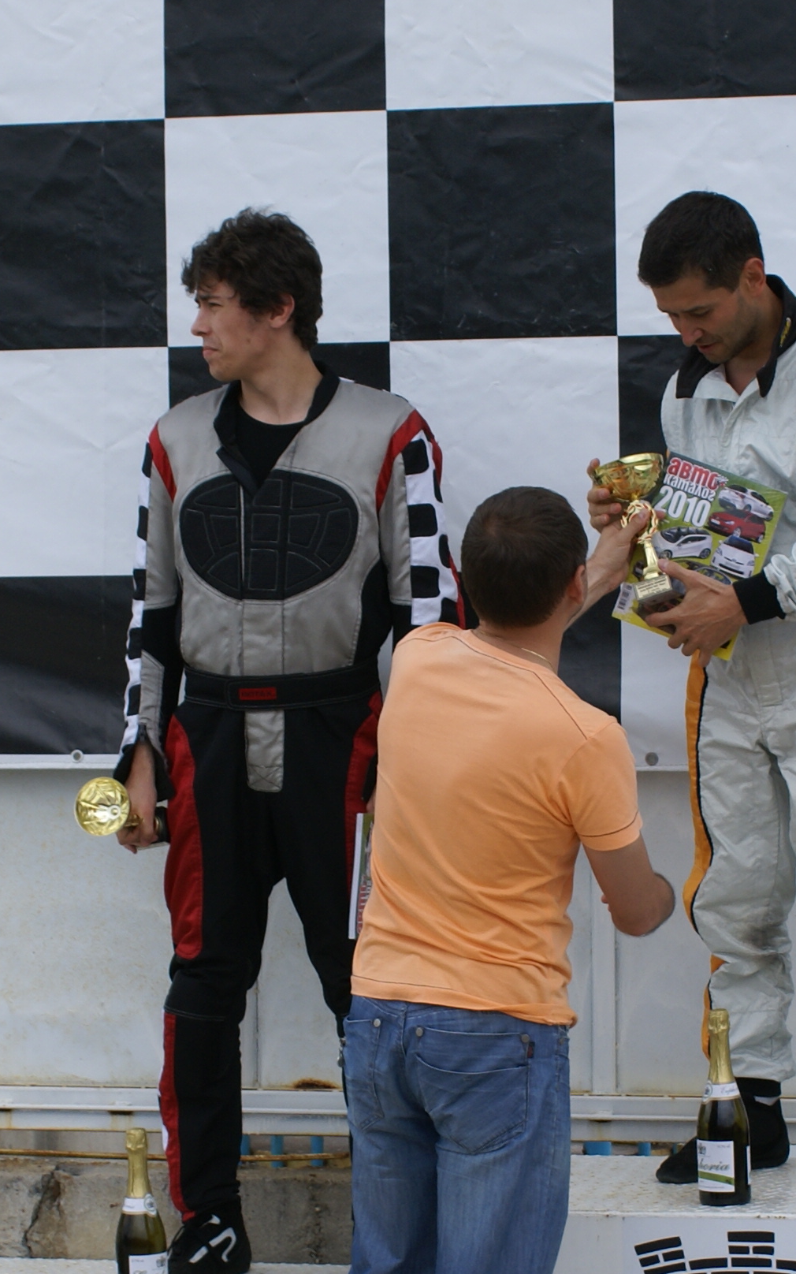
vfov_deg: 18.9
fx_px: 3818
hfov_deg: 11.9
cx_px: 431
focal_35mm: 110
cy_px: 762
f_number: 7.1
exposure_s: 1/250
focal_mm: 30
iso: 100
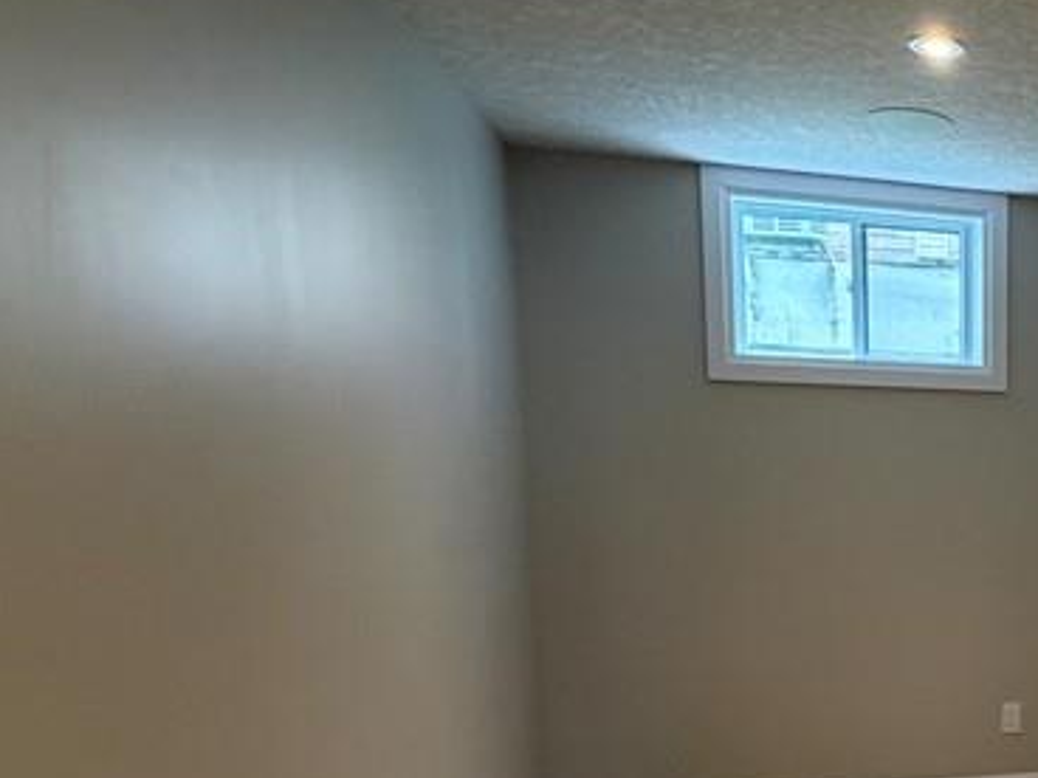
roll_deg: -0.7
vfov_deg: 35.5
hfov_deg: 37.7
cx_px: 1207
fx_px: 1169
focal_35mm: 39
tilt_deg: -9.0
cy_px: 637
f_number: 2.2
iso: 500
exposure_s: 1/60
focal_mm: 2.22
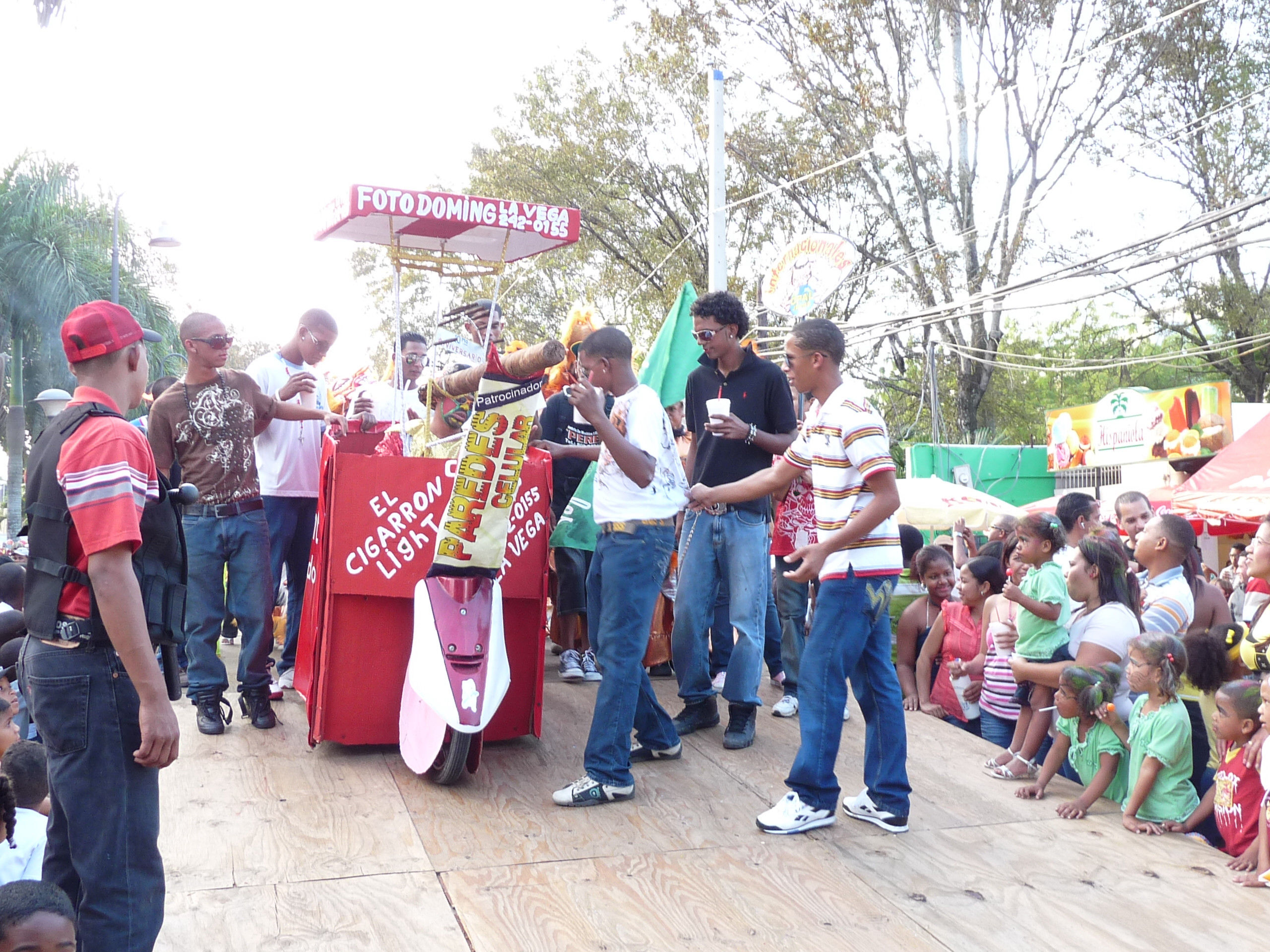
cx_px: 635
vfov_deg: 36.0
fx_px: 1468
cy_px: 476
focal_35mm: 40
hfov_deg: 46.8
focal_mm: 4.9
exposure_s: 1/50
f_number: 2.8
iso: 100
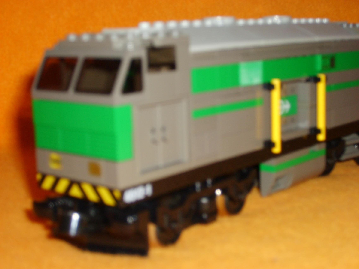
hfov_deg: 31.7
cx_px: 180
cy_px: 134
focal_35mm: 61
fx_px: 633
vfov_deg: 24.0
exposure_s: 1/60
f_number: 3.6
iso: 100
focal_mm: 10.3
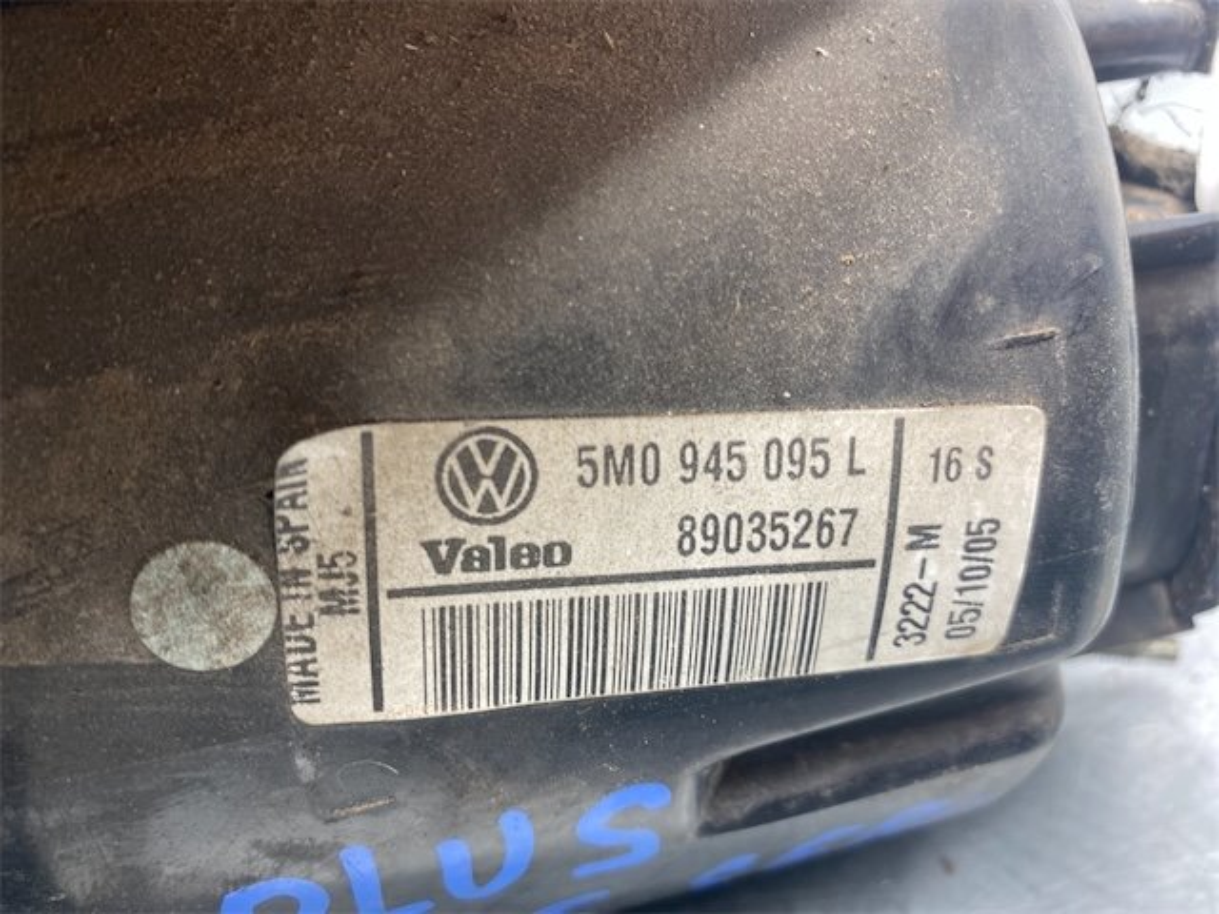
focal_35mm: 26
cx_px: 610
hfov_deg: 67.3
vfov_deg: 53.1
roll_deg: +17.8
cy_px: 457
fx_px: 916
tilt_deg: -25.6
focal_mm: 4.25
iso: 50
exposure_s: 1/100
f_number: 1.8
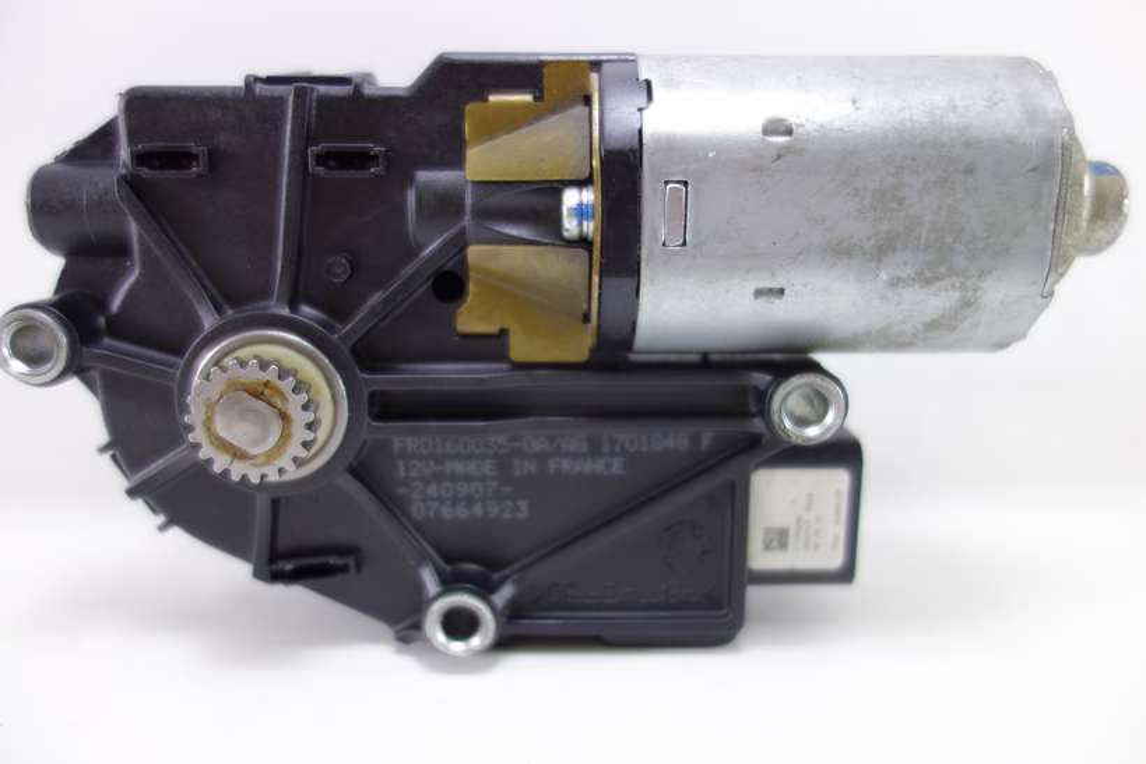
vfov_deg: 46.4
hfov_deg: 65.5
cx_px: 573
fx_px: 891
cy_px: 382
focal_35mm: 28
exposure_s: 1/80
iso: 125
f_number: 1.8
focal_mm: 10.4
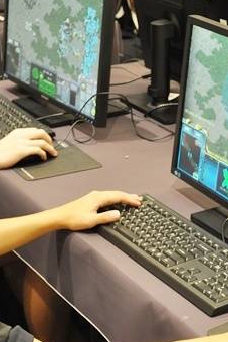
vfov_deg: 21.0
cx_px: 260
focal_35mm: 97
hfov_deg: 13.8
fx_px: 920
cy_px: 162
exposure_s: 1/8
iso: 800
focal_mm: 38
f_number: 5
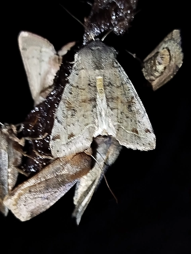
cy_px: 127
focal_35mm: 79
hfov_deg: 18.7
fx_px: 581
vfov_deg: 24.7
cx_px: 96
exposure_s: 1/33
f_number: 1.7
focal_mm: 5.31
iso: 200
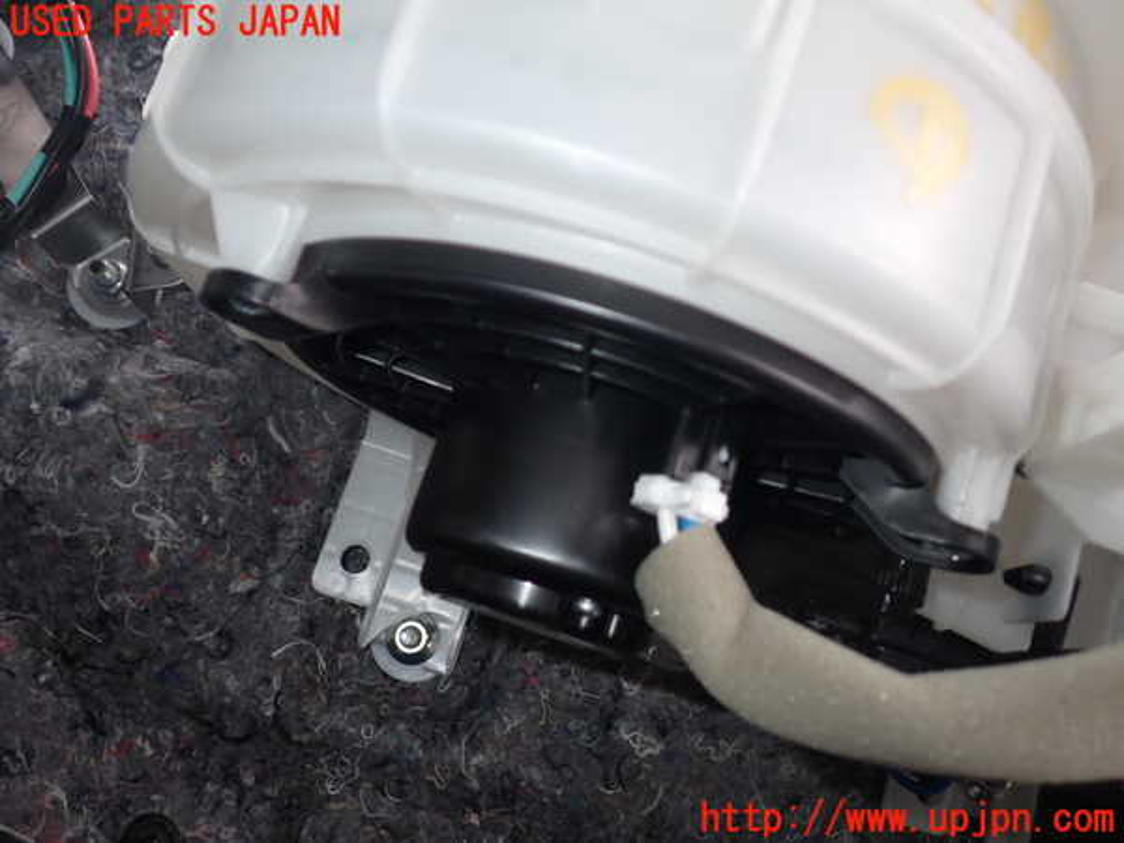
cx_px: 562
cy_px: 422
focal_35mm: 30
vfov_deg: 46.8
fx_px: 974
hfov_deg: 60.0
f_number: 6.3
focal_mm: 5.4
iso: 200
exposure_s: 1/30
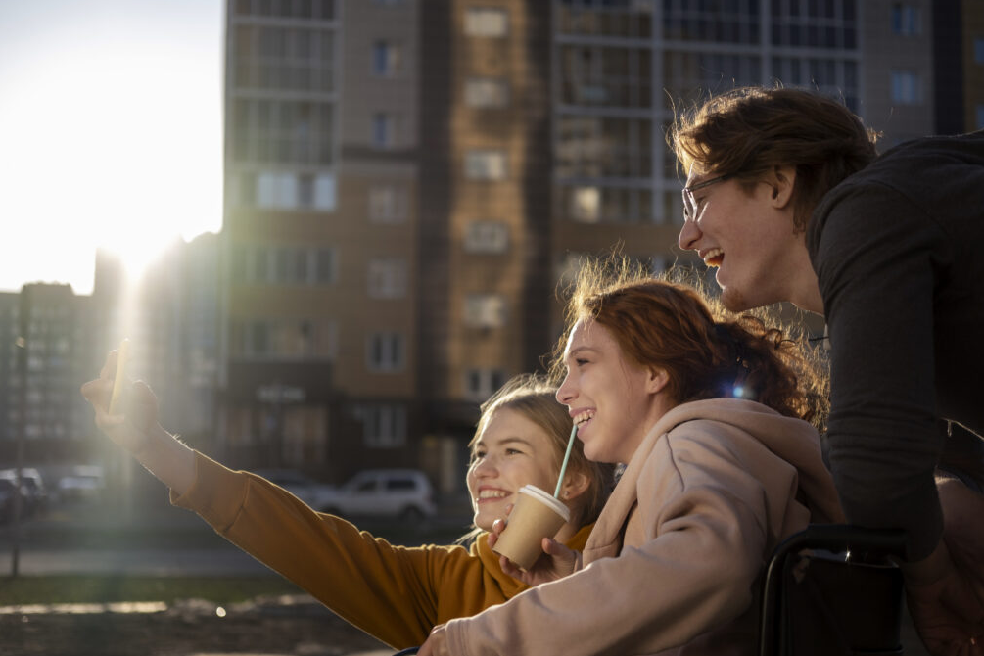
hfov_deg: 36.9
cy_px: 324
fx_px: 1476
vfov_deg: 25.1
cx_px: 500
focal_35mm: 54
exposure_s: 1/4000
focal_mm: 35
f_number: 2
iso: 100
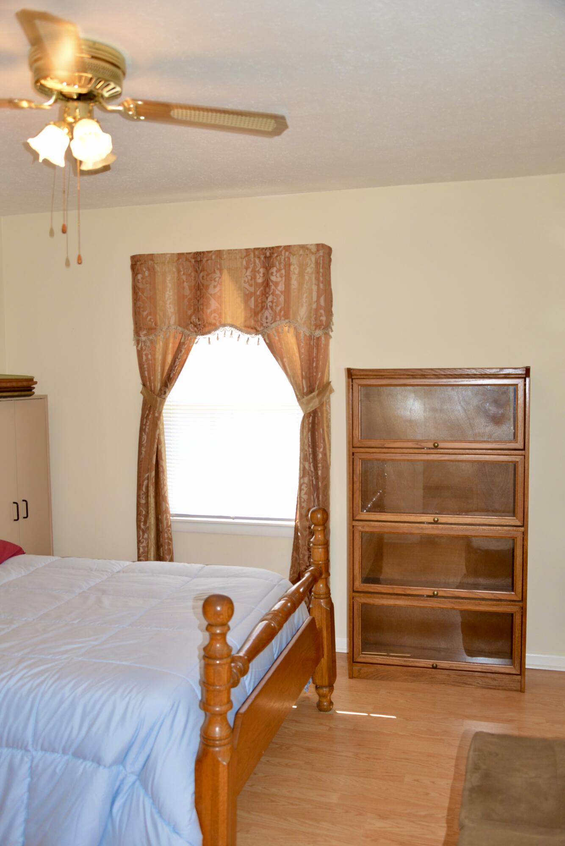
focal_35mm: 32
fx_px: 753
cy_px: 423
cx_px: 282
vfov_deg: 58.7
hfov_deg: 41.1
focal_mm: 32
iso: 1000
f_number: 4.5
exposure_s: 1/60
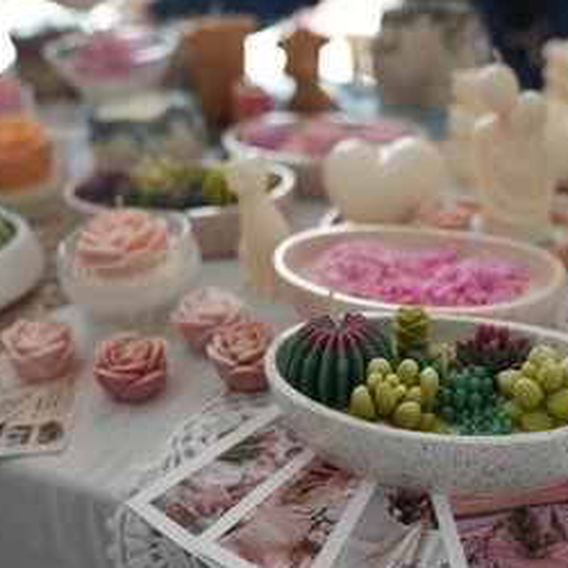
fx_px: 910
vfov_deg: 34.7
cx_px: 366
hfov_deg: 34.4
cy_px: 299
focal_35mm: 49
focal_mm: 36
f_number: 3.2
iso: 1250
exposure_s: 1/160
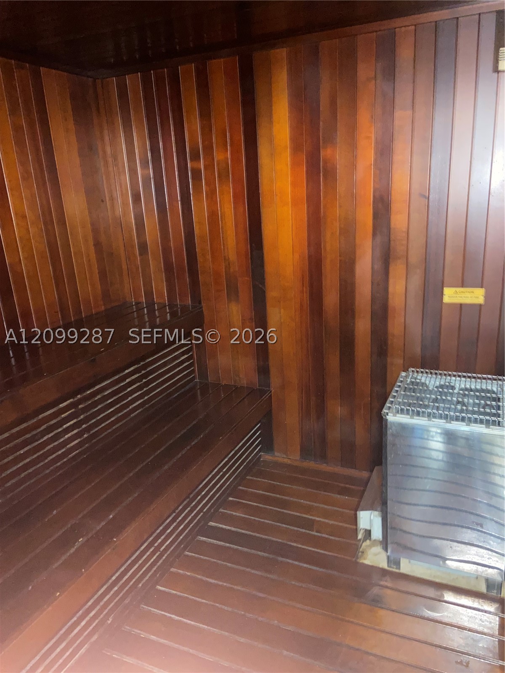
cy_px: 336
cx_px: 252
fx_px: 506
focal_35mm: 26
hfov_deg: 53.1
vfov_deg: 67.3
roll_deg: +3.9
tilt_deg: -17.1
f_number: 1.8
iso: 500
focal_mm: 4.25
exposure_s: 1/4
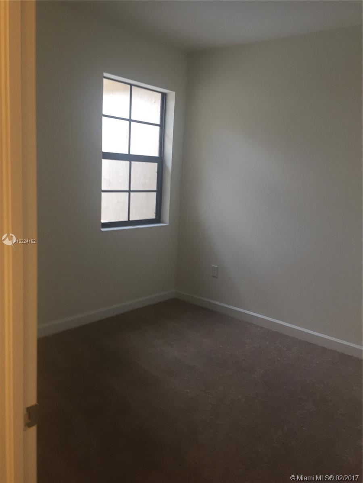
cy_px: 242
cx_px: 182
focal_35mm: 29
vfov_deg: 61.7
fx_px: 405
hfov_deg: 48.2
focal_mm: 4.15
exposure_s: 1/30
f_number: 2.2
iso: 64
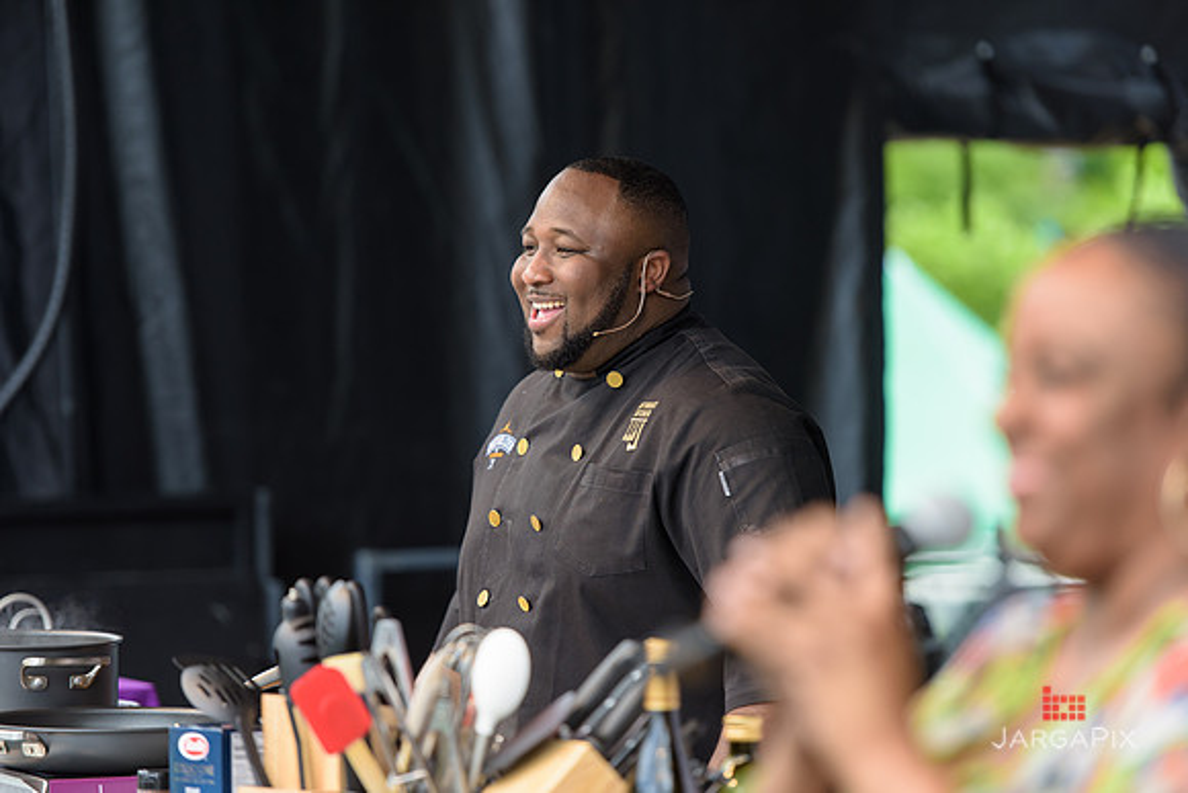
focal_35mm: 175
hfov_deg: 11.7
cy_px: 396
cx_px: 594
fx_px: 5776
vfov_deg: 7.9
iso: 250
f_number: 3.2
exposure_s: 1/500
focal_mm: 175
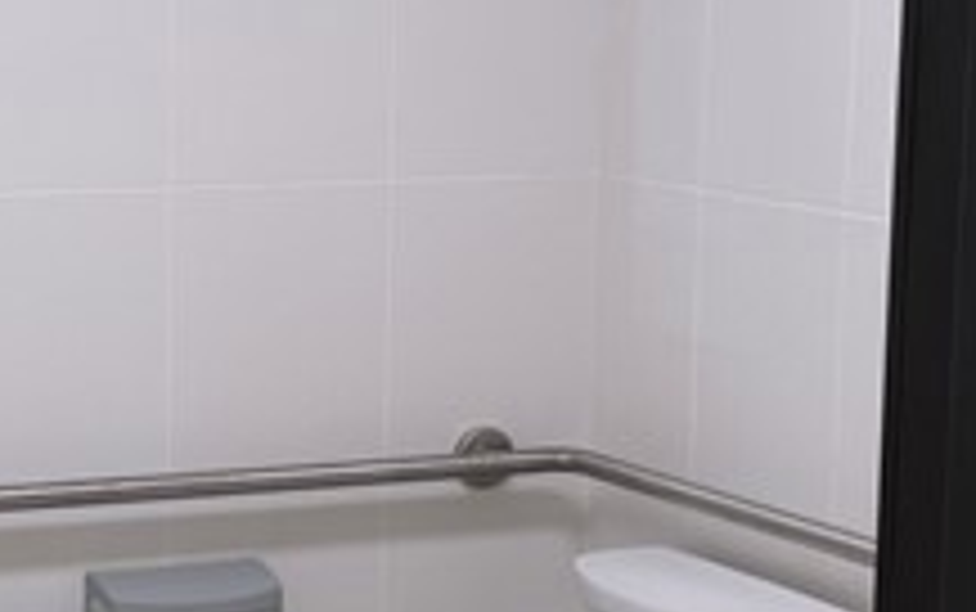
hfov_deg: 17.3
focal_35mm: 120
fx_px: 3194
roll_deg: +0.1
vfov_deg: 10.9
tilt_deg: -9.9
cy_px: 468
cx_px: 229
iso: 64
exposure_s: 1/120
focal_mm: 6.76
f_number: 1.78
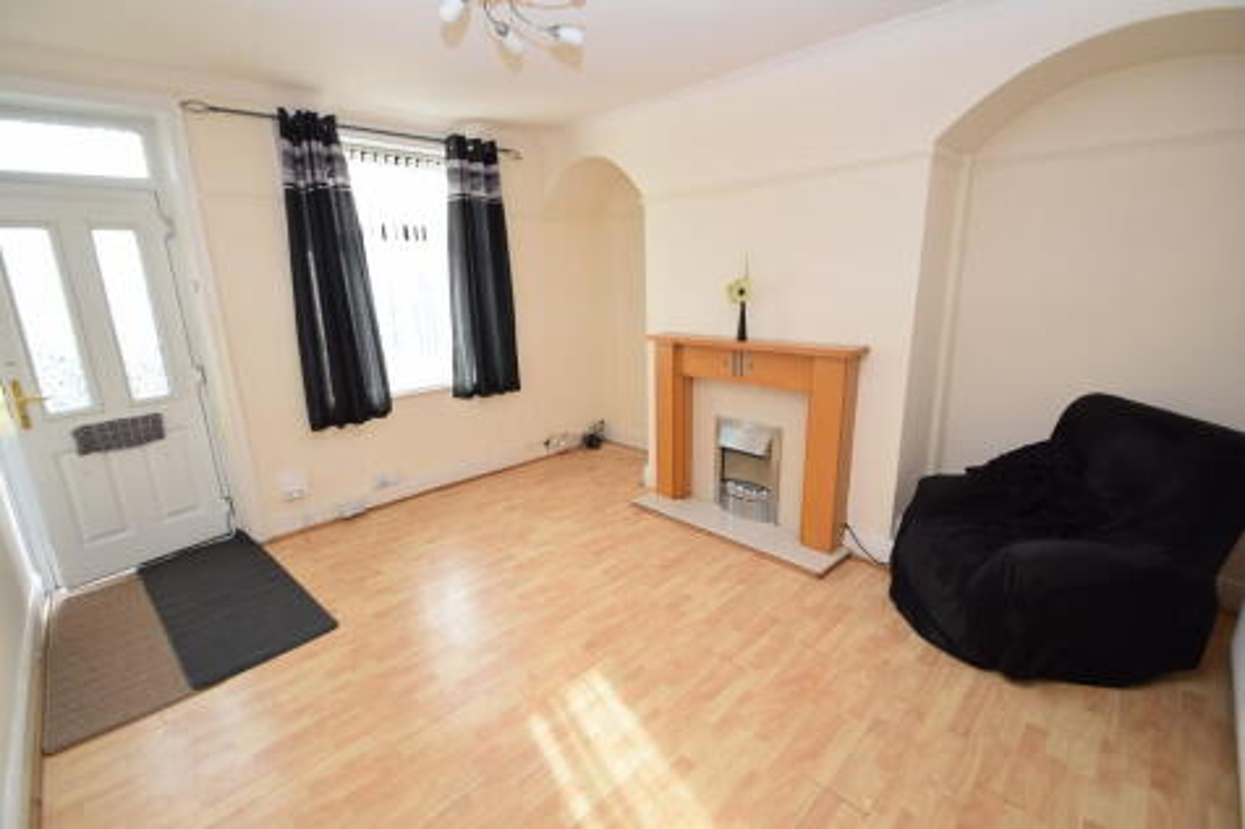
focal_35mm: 15
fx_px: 519
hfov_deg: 100.4
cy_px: 414
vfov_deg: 77.3
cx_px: 622
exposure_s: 1/100
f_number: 5
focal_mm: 10
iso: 400
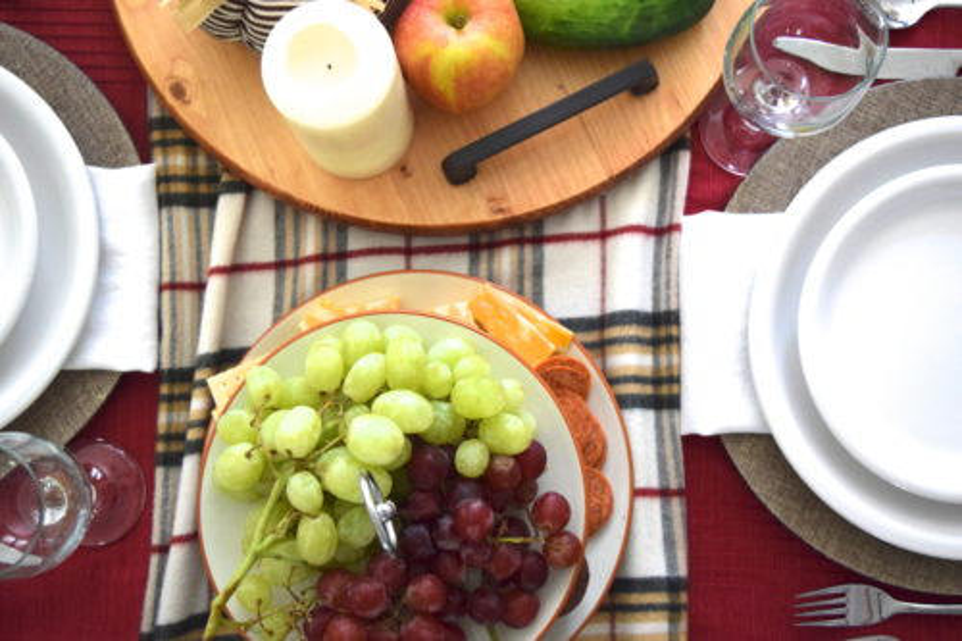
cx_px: 481
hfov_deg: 42.3
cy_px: 320
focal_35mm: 46
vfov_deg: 28.9
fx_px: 1242
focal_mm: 31
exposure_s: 1/125
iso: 1600
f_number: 4.5
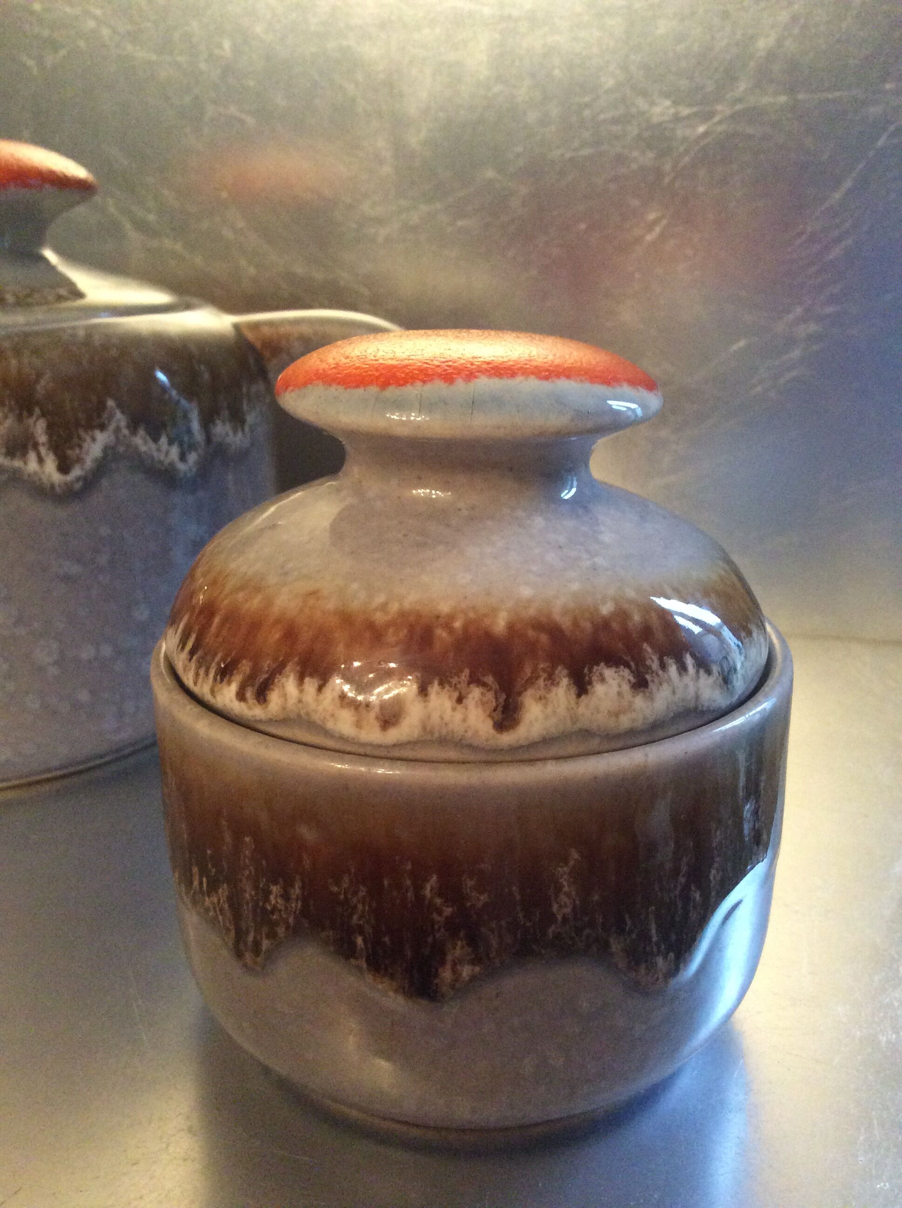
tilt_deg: -19.3
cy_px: 604
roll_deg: +1.0
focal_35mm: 32
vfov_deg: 56.9
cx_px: 451
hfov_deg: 44.1
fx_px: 1115
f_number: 2.4
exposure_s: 1/25
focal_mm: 3.3
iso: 250
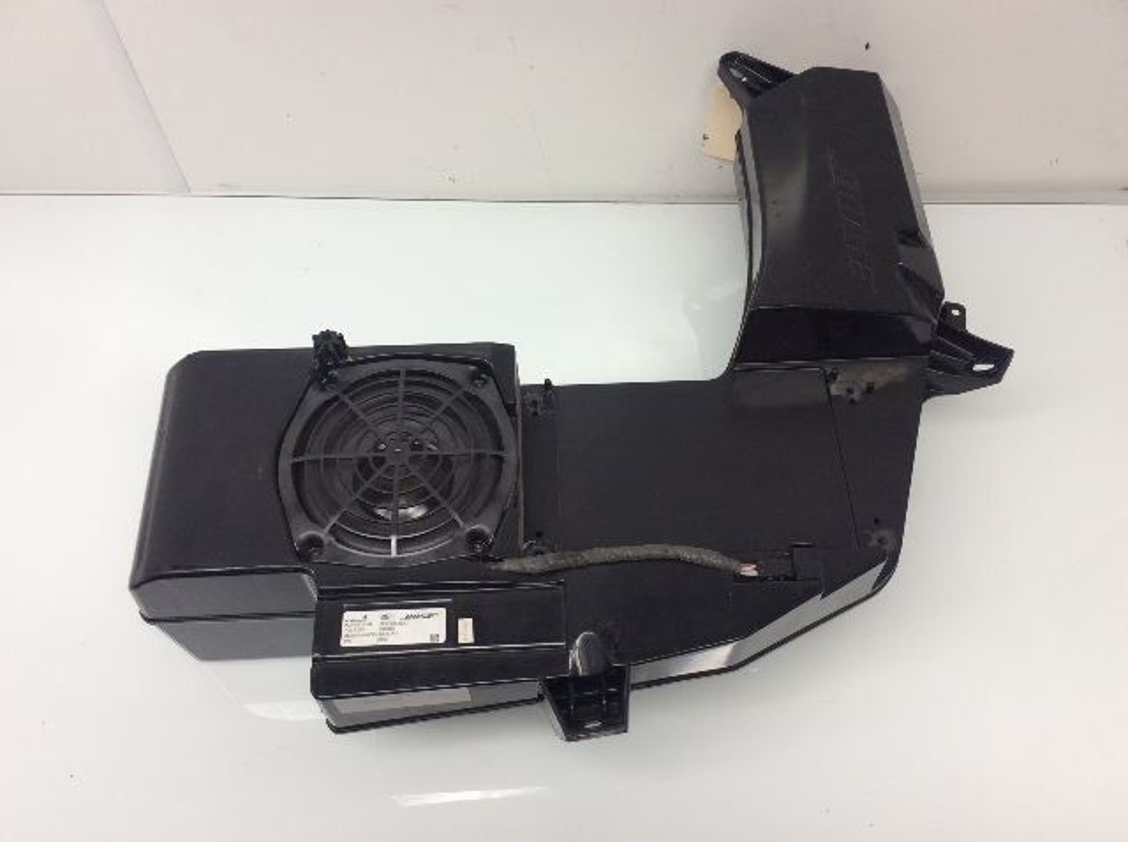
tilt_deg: -60.5
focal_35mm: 32
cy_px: 421
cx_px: 564
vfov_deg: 44.1
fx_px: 1041
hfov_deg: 56.9
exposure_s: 1/40
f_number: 2.4
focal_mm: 3.3
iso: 32
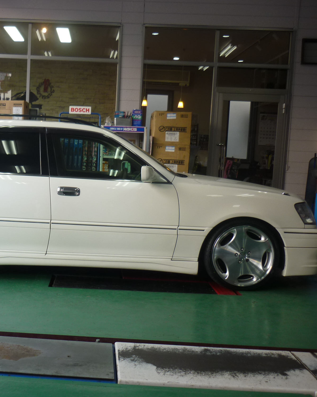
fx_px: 516
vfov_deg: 42.0
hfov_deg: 33.1
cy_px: 199
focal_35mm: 44
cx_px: 57
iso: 80
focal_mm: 5.5
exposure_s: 1/60
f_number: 2.8
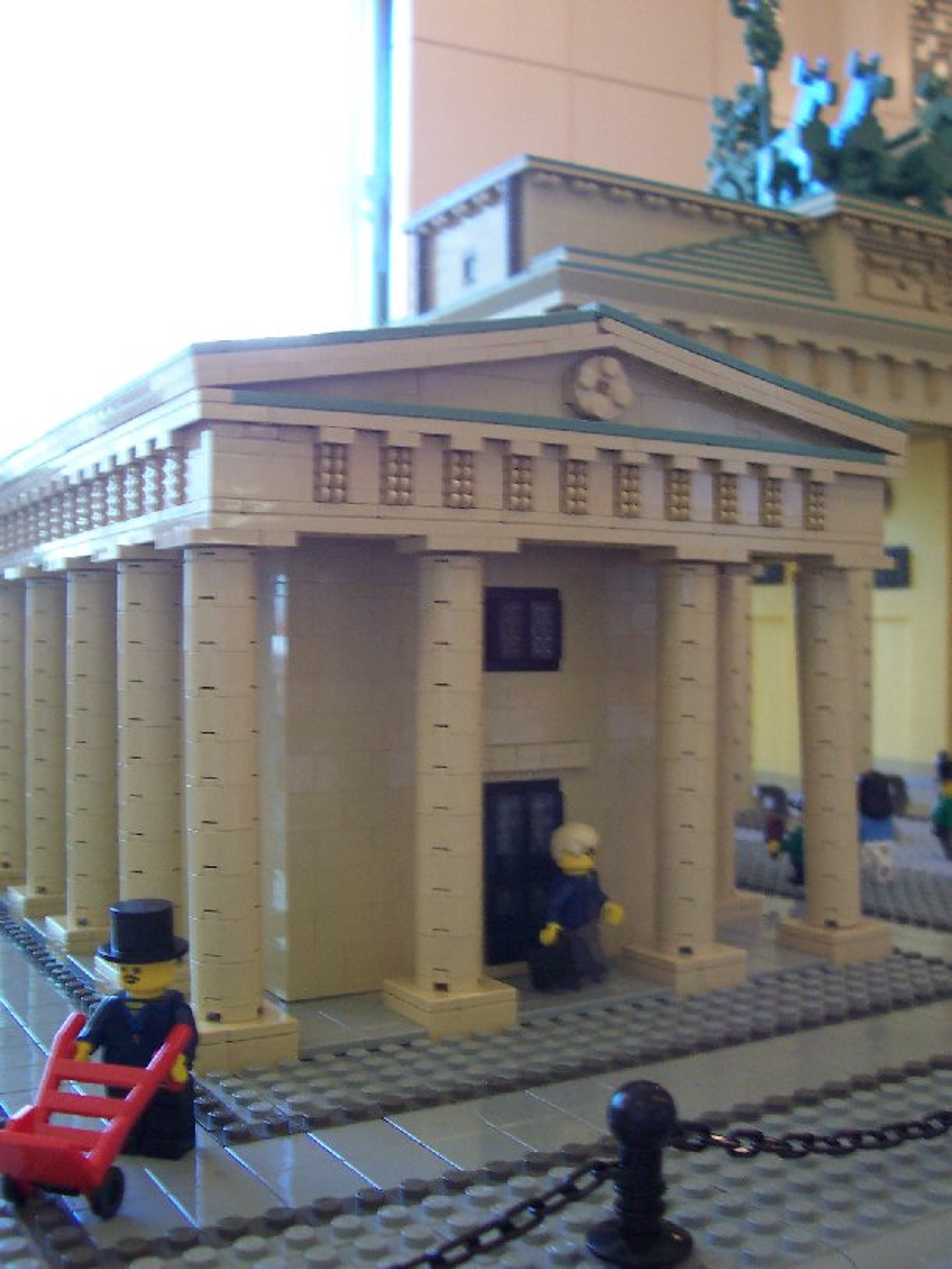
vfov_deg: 50.1
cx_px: 476
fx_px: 1356
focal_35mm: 37
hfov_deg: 38.7
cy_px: 634
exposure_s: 1/15
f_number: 2.8
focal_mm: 5.6
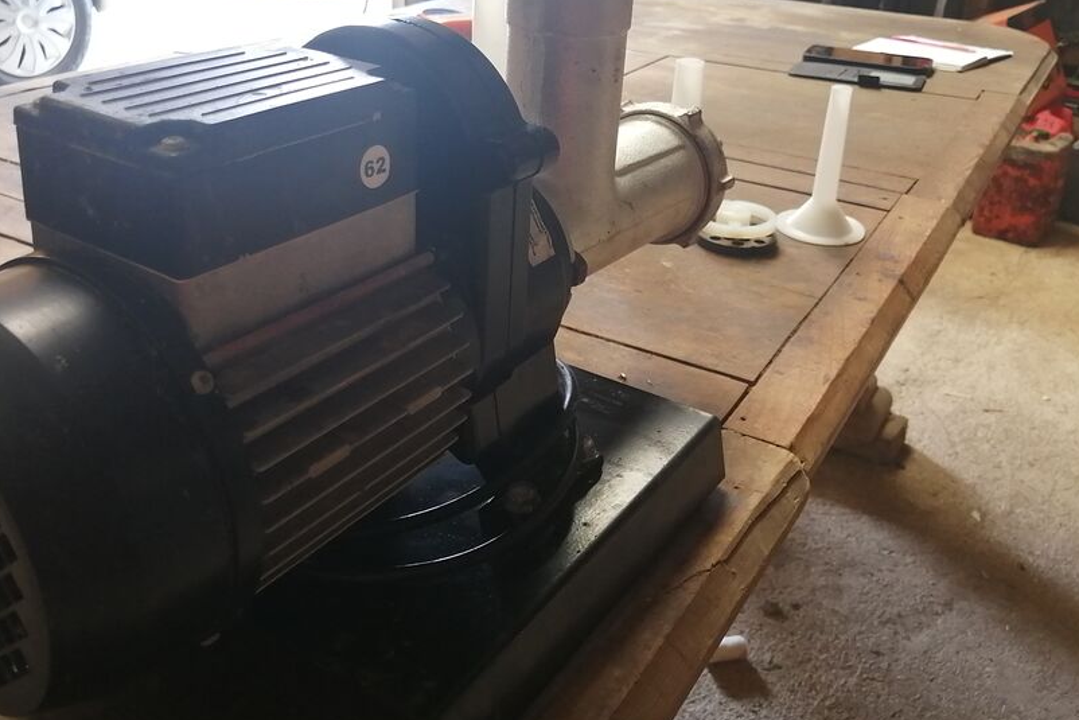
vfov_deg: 37.5
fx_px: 1049
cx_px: 518
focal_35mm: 35
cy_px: 252
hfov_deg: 54.4
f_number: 1.8
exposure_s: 1/33.3
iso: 100
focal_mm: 3.62
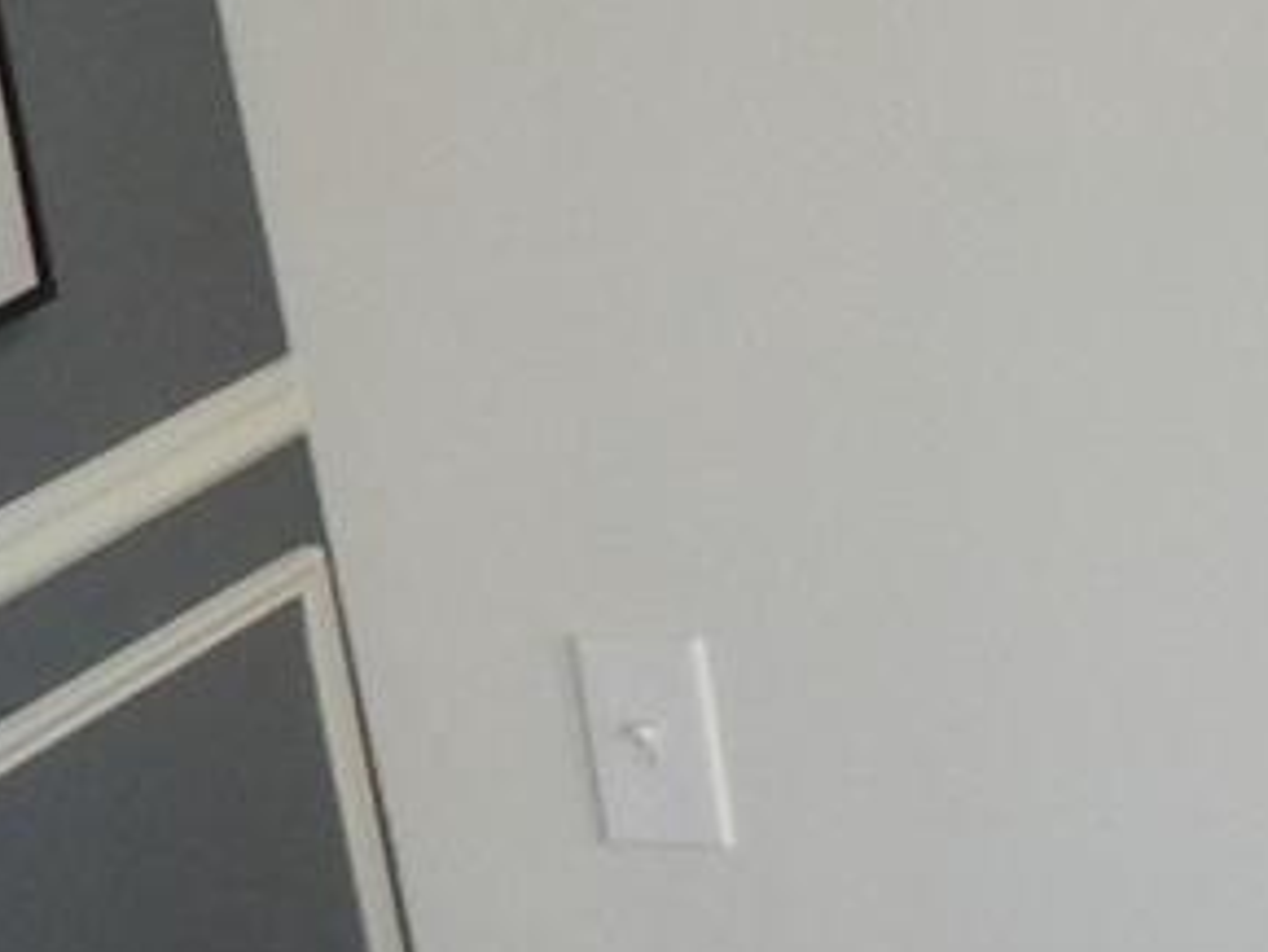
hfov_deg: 10.7
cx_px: 2071
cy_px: 2452
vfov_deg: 7.7
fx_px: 6486
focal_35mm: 177
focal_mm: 4.5
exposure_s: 1/30
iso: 200
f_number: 3.1
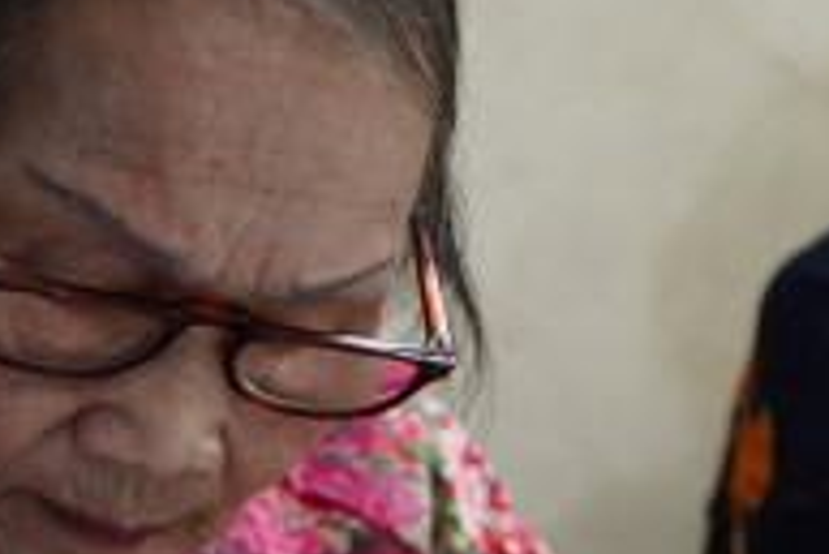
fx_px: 2834
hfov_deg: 16.6
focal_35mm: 123
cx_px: 335
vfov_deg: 11.0
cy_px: 578
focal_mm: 35
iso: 4000
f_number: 2.8
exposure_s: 1/100
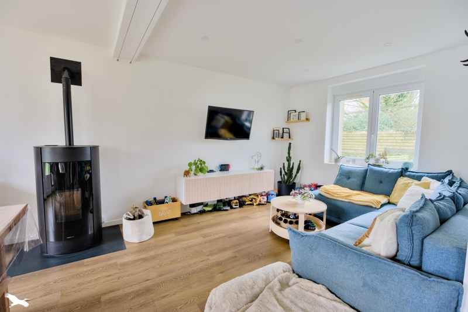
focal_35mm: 16
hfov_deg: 96.7
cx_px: 234
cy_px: 156
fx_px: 208
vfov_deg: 73.7
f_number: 8
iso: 800
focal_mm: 16
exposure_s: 1/125
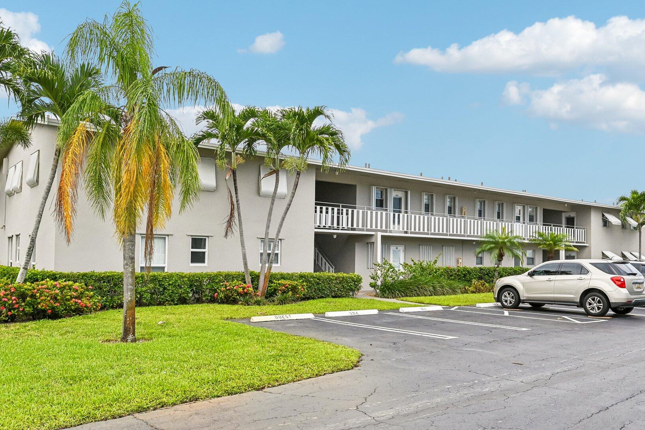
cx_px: 325
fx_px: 531
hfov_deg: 62.6
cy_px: 240
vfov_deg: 44.0
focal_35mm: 30
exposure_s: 1/4000
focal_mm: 23.5
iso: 1600
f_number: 8
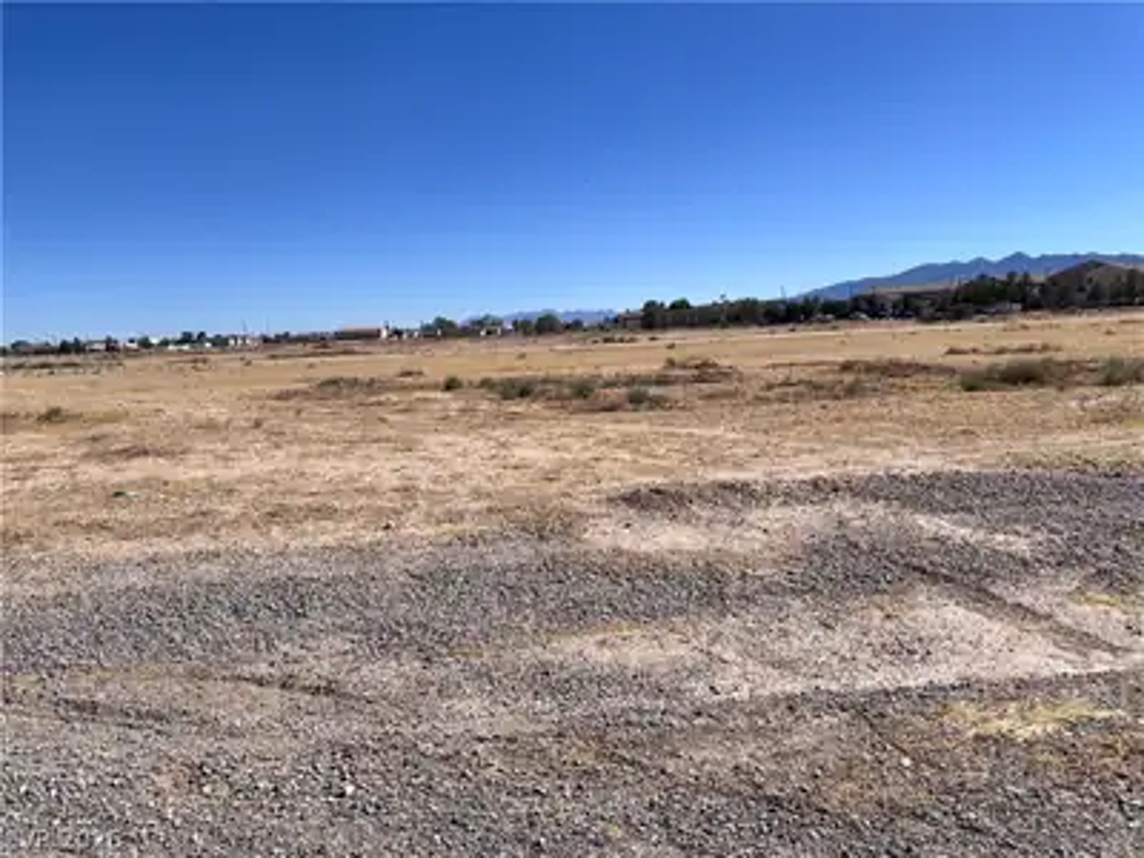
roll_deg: +3.4
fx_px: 859
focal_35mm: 26
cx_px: 572
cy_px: 429
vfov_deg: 53.1
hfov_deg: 67.3
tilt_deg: -8.4
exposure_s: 1/6329
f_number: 1.6
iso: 50
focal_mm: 5.96
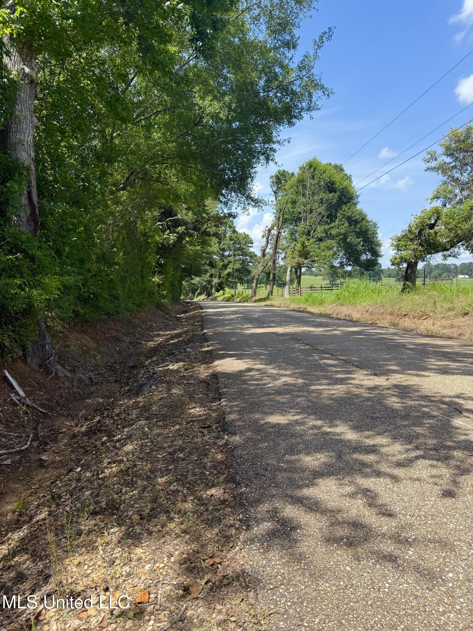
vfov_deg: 71.6
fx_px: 437
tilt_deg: -3.4
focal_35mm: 24
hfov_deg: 56.8
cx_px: 236
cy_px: 316
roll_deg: -0.6
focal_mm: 6.76
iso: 80
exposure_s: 1/1901
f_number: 1.78
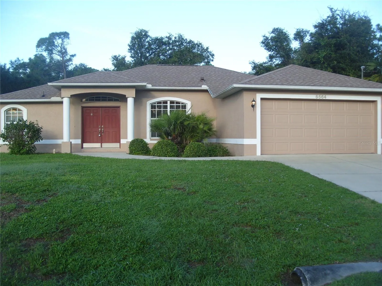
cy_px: 143
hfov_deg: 52.6
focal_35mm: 35
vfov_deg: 40.7
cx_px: 191
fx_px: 386
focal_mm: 7.8
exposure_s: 1/350
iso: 80
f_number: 2.8
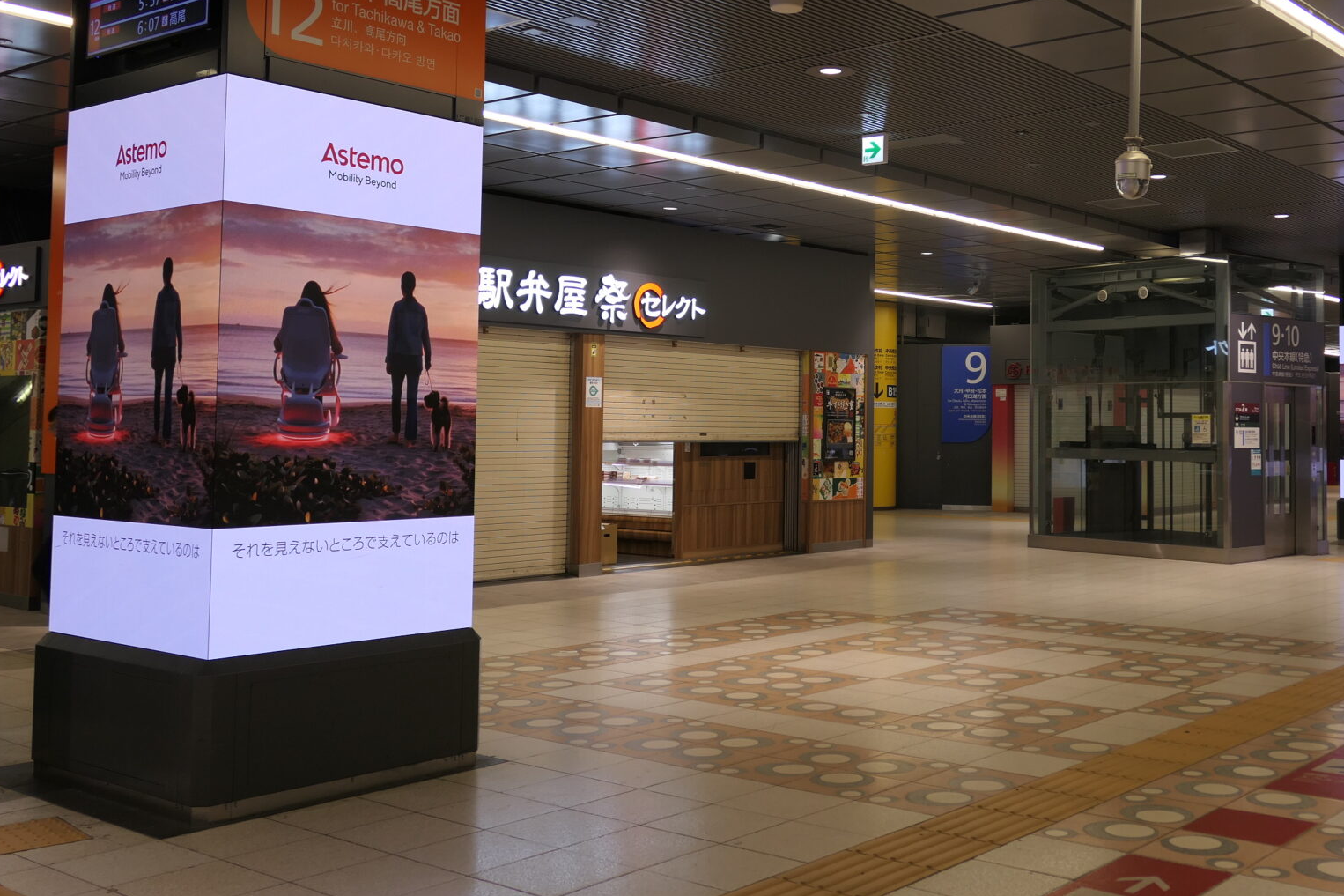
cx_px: 838
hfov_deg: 49.1
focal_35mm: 39
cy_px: 348
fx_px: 1456
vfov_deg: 34.1
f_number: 2.5
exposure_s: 1/100
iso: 125
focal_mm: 11.2
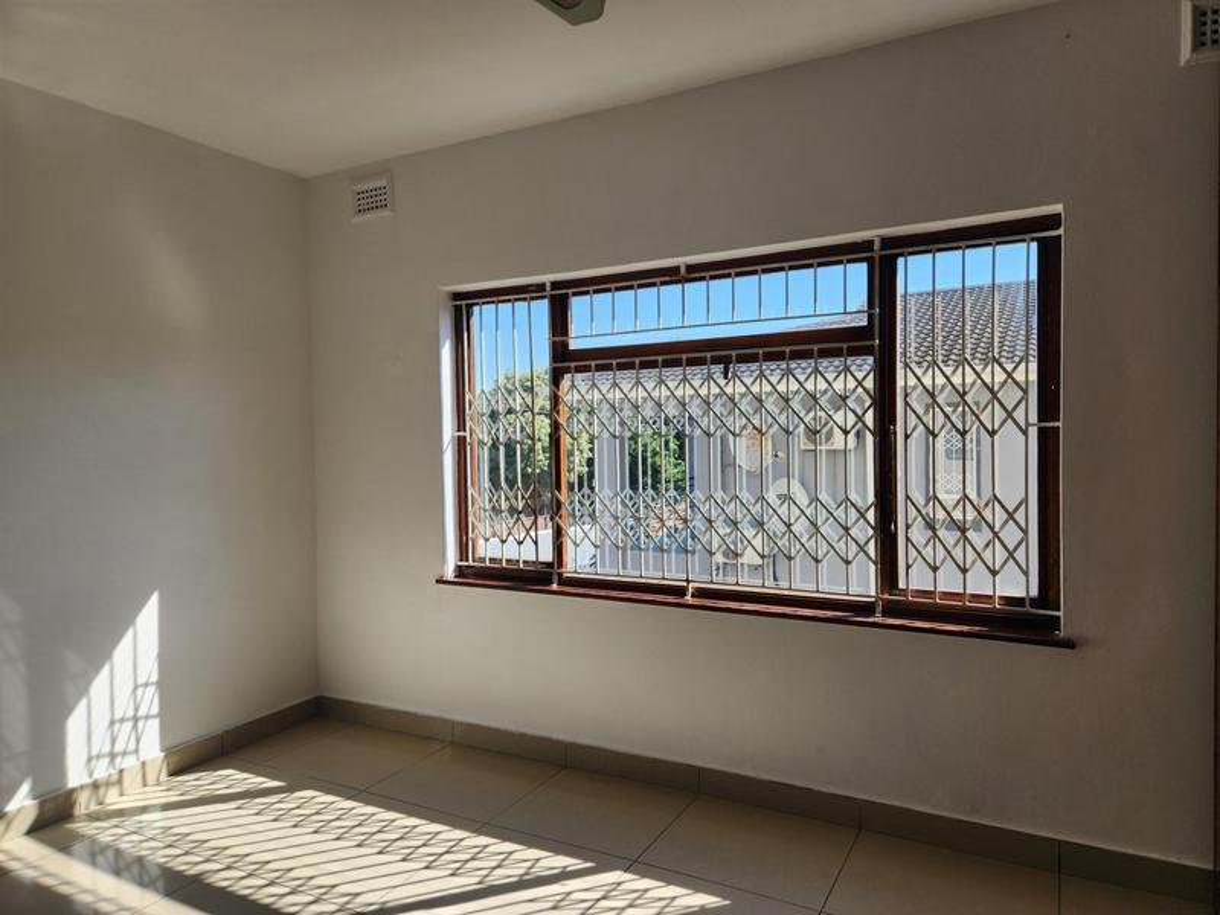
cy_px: 458
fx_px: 811
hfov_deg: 73.9
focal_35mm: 23
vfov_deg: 58.9
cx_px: 610
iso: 20
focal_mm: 5.4
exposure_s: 1/657
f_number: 1.8
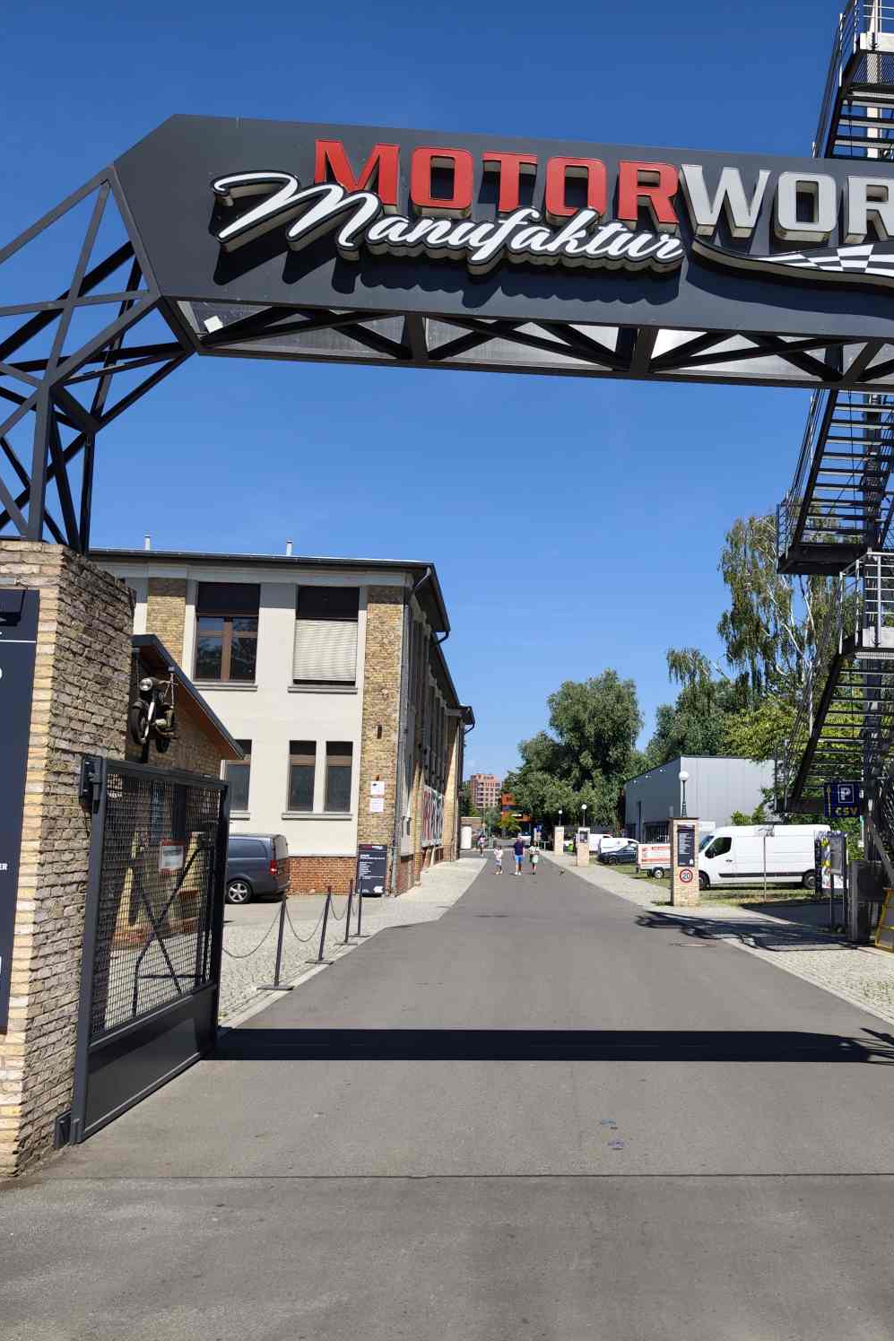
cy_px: 672
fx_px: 1192
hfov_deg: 40.5
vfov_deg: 58.7
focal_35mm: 32
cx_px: 609
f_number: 1.7
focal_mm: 6.04
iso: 50
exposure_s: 1/534
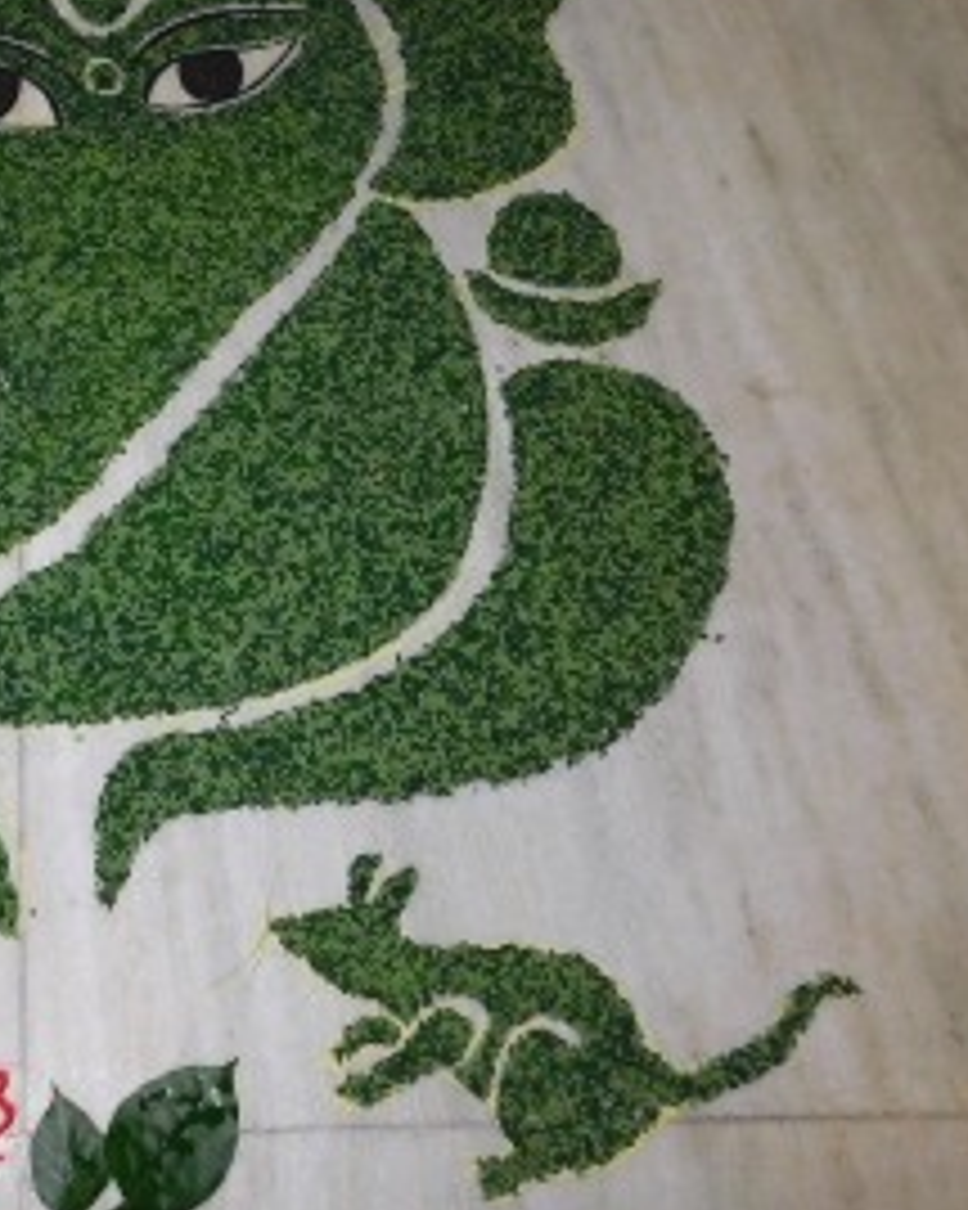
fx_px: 1397
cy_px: 504
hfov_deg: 35.0
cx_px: 25
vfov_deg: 46.7
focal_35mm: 39
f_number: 3
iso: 200
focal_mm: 4
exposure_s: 1/30
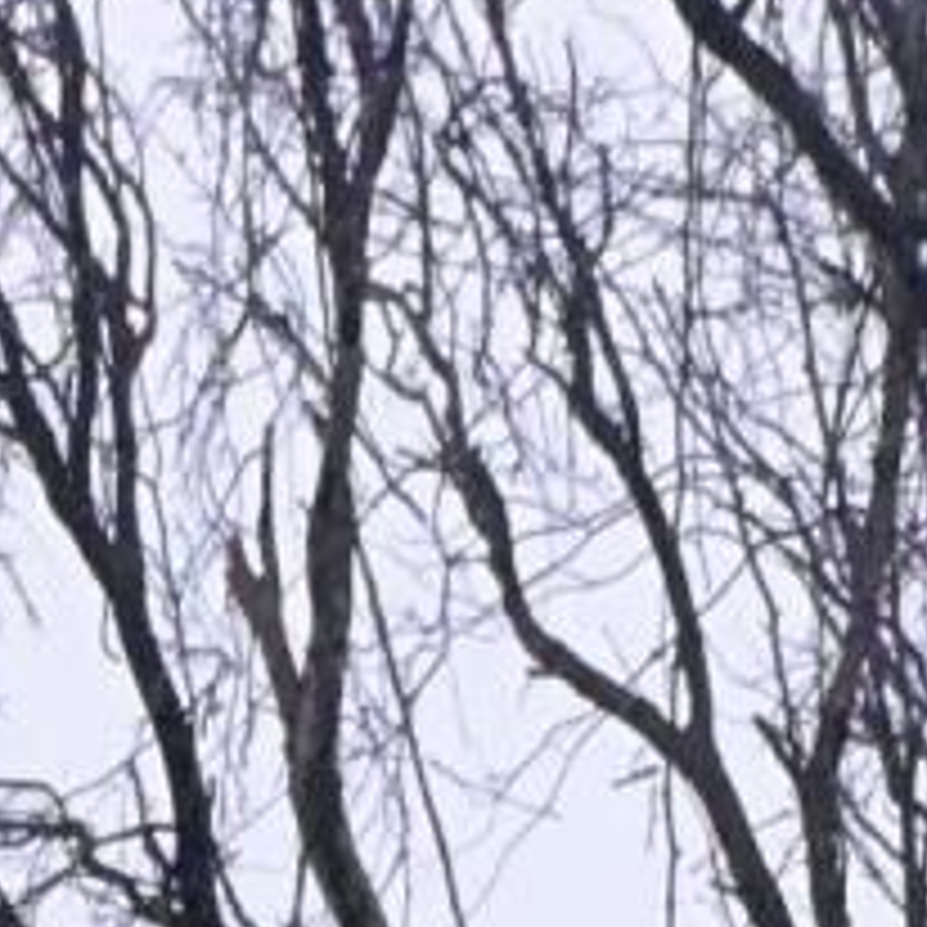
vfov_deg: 7.5
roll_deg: +0.1
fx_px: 3636
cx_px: 18
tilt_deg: +3.5
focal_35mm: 120
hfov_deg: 14.3
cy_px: 4000
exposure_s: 1/1795
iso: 32
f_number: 2.2
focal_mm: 2.22
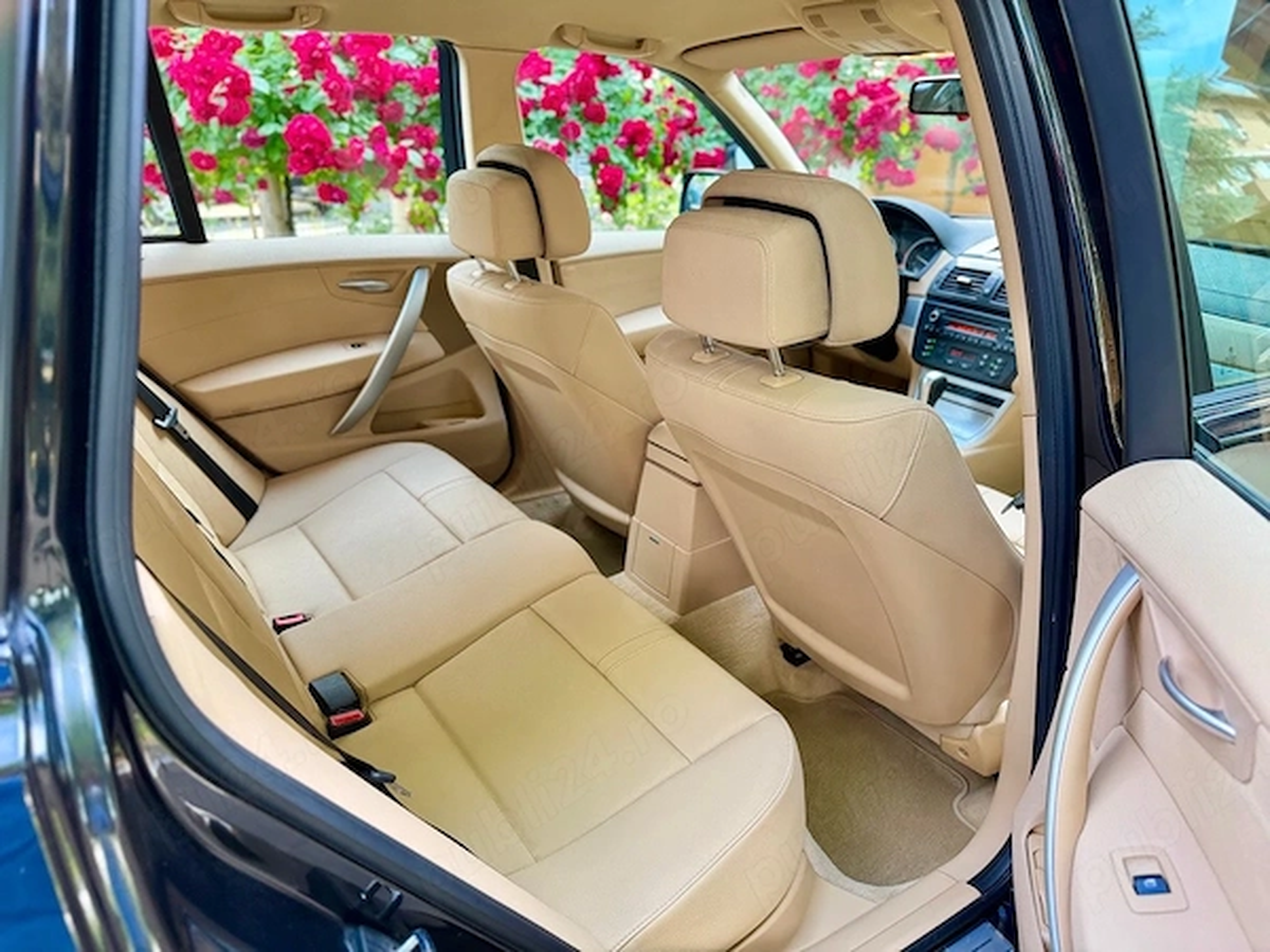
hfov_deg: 71.6
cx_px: 635
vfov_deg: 56.8
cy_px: 476
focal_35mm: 24
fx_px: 881
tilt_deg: -22.1
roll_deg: +1.6
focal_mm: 6.76
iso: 160
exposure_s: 1/121
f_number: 1.78
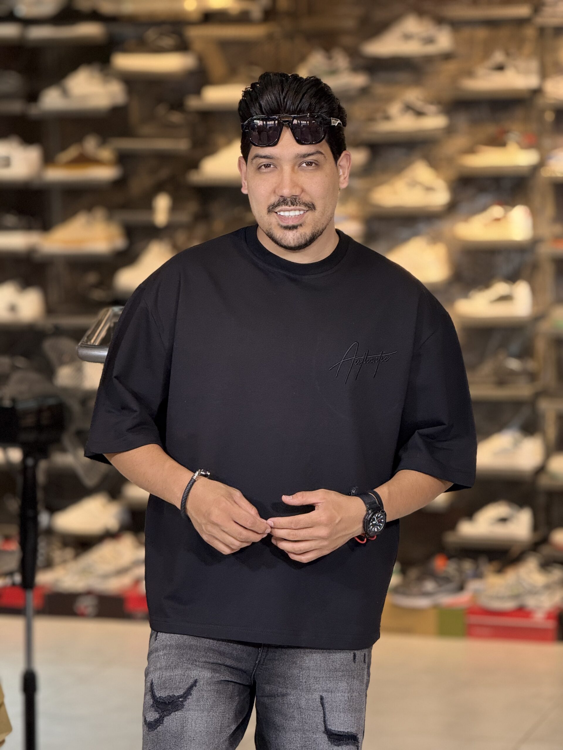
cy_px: 375
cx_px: 282
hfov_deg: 12.3
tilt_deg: -5.8
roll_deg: +0.5
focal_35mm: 120
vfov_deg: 16.4
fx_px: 2602
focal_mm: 15.66
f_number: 2.8
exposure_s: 1/100
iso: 250
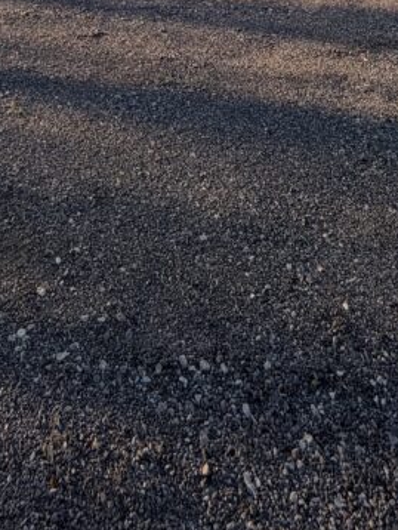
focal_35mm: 40
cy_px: -215
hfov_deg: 35.9
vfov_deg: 31.2
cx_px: 160
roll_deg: -0.2
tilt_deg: +1.9
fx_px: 612
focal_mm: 2.22
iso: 40
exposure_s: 1/709
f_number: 2.2
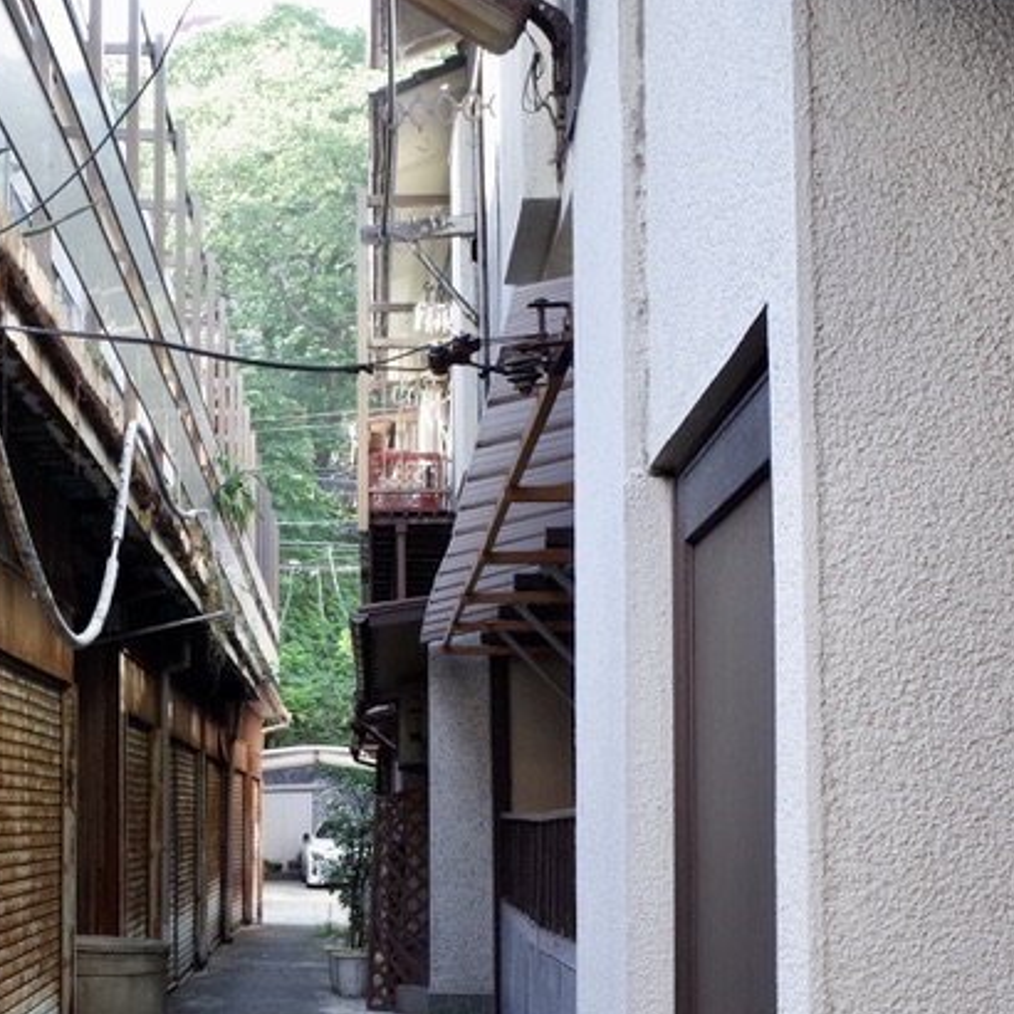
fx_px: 2088
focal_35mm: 63
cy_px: 721
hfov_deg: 25.9
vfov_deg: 27.0
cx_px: 4
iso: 500
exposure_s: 1/60
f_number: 8
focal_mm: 18.3
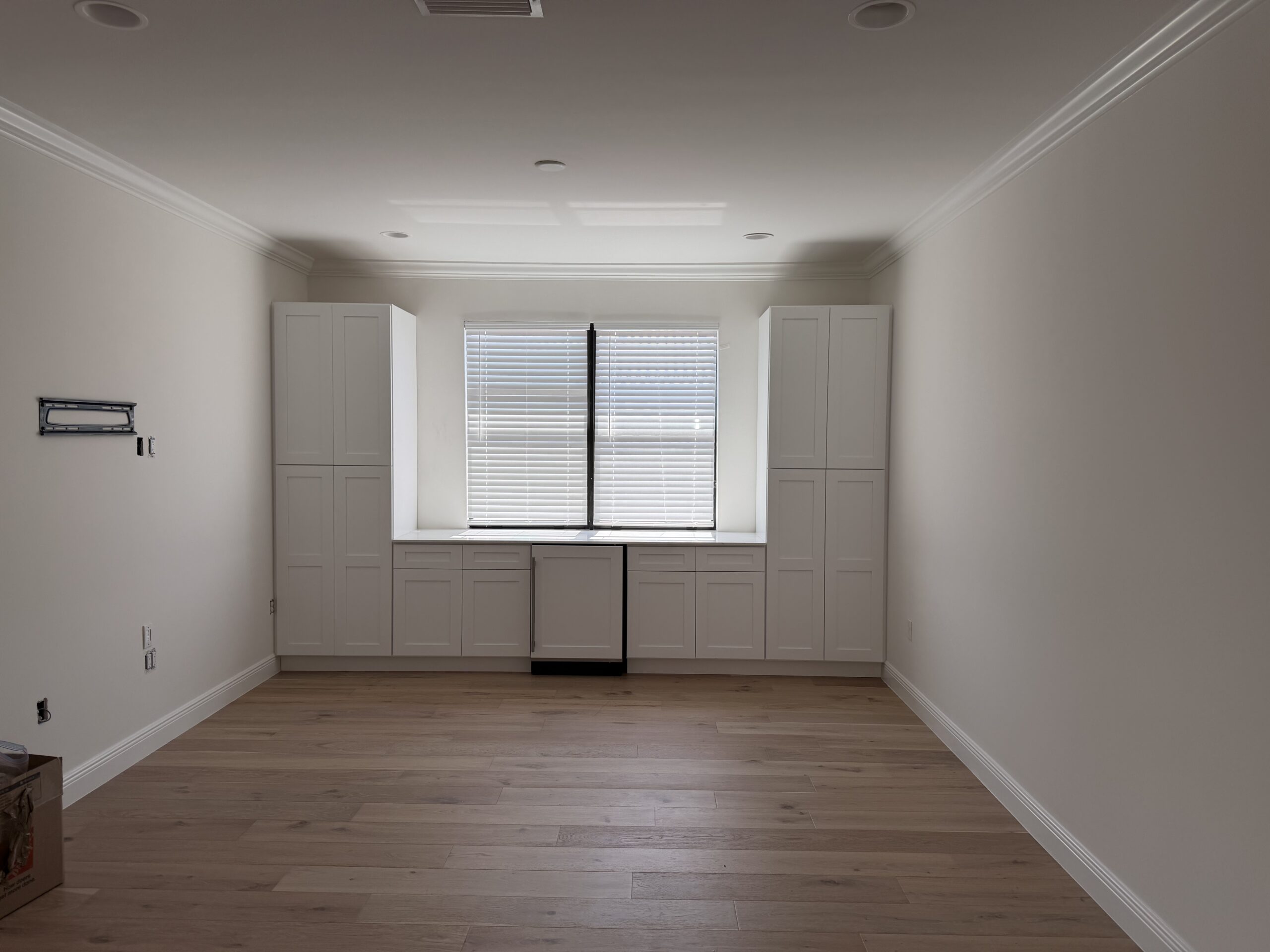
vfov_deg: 56.8
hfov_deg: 71.6
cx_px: 635
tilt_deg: -2.0
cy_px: 476
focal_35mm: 24
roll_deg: +0.2
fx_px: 881
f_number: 1.78
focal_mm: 6.76
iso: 80
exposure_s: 1/279
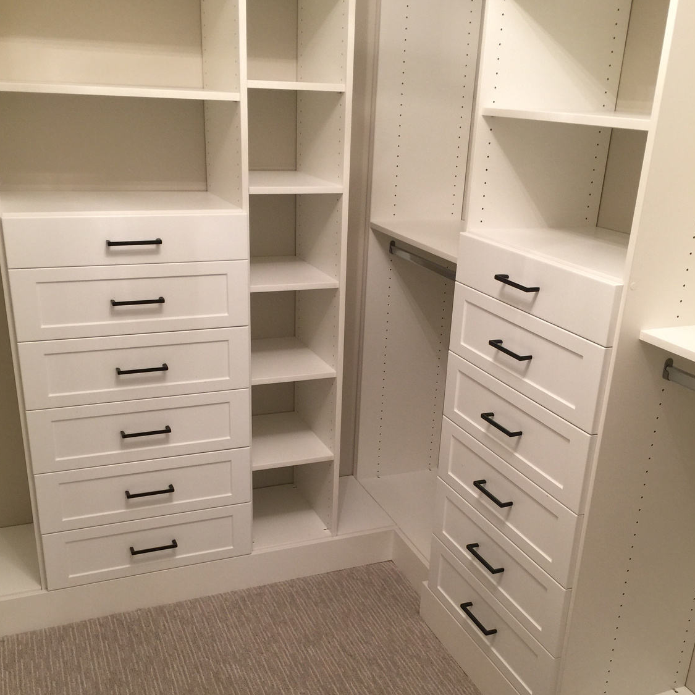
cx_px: 347
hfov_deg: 47.2
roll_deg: -1.5
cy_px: 434
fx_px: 795
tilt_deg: -21.7
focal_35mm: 35
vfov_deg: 46.8
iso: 50
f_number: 2.2
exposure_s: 1/15
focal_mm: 4.15
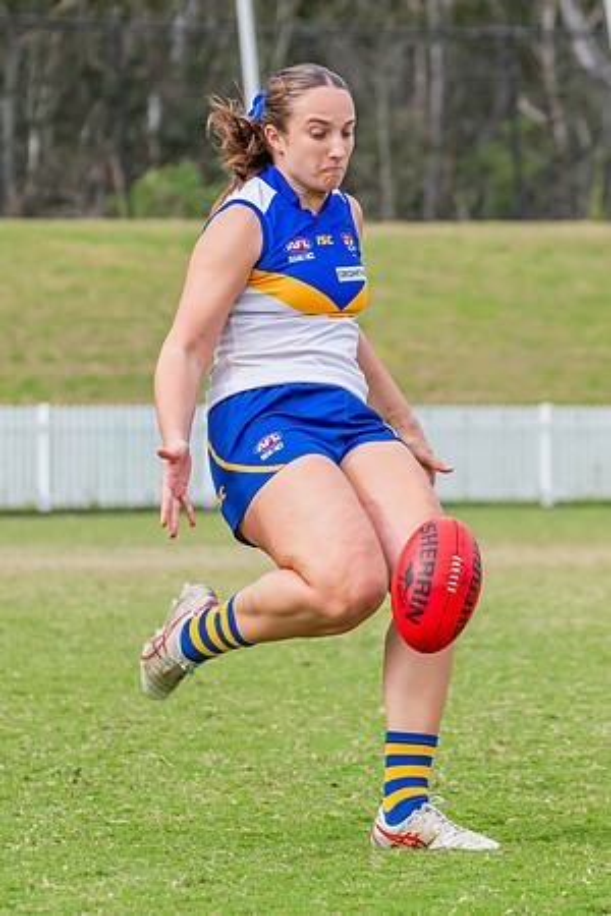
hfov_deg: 4.0
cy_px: 502
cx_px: 428
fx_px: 8856
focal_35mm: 348
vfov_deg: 5.9
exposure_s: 1/1250
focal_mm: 195
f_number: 8
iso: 800
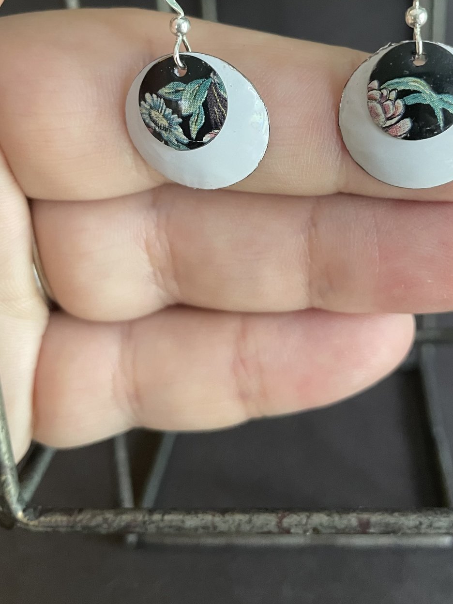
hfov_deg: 35.7
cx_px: 287
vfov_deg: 45.6
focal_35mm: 40
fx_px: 698
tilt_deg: -17.2
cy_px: 172
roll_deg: +1.6
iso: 250
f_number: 1.6
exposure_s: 1/60
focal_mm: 4.2
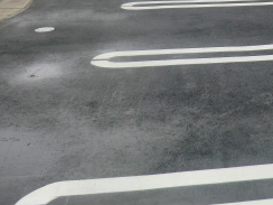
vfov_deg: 22.8
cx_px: 263
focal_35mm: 63
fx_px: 497
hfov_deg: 29.0
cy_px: 25
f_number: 3.2
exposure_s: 1/320
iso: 80
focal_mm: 4.3
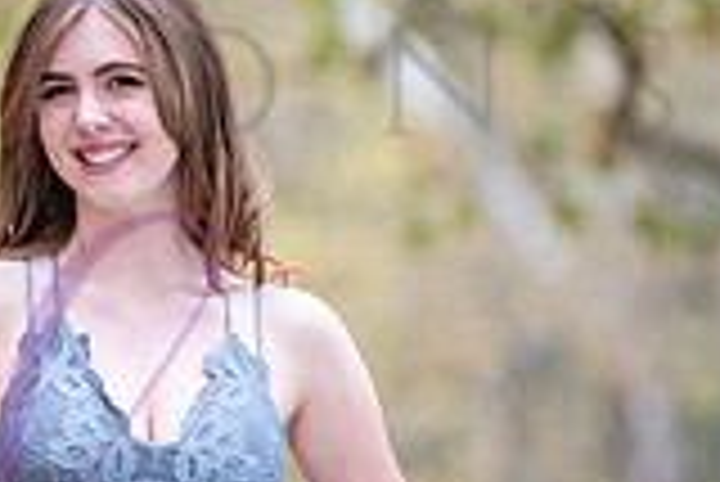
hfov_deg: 2.8
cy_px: 304
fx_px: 14473
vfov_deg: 1.9
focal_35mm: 723
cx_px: -148
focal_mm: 200
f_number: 3.5
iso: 1250
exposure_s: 1/640
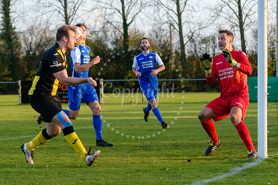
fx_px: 1332
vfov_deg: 8.0
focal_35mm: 172
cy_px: 83
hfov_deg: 11.9
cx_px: 118
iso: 2000
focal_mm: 85
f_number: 4
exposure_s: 1/2000
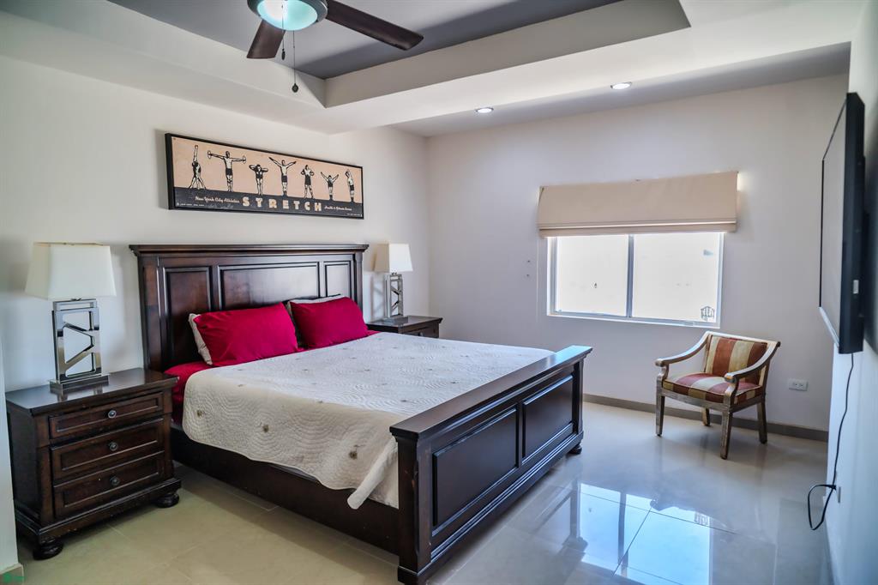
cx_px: 439
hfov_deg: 84.0
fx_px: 488
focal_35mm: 20
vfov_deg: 61.9
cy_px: 292
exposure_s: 1/125
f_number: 3.5
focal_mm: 20
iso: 250
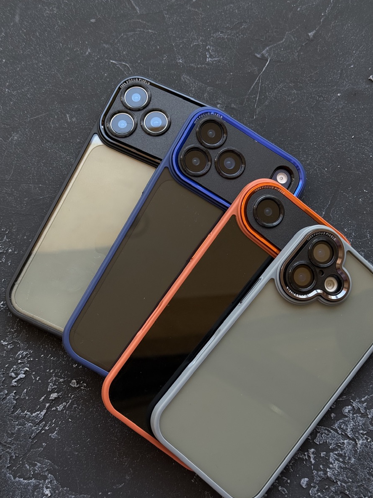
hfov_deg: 28.0
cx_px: 200
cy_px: 251
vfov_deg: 36.8
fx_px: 747
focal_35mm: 52
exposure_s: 1/422
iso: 64
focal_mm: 6.76
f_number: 1.78
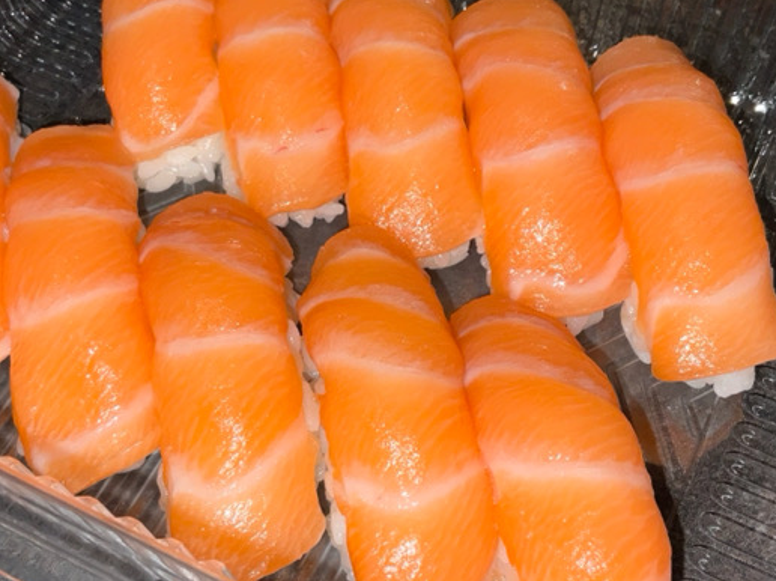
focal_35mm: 45
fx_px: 1008
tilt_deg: -58.5
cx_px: 349
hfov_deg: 42.1
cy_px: 302
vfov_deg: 32.1
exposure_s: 1/139
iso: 16
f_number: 1.8
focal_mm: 3
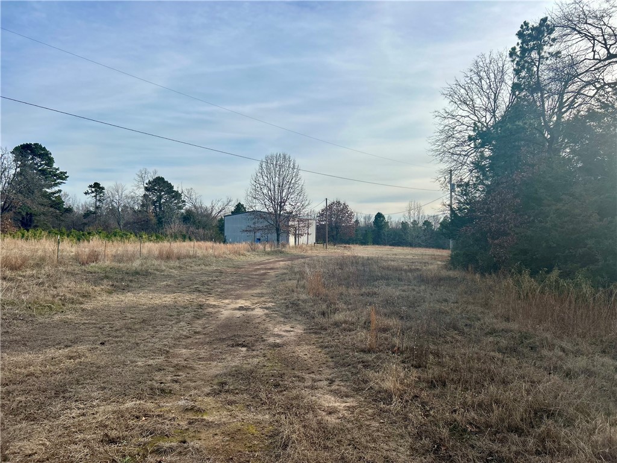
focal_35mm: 26
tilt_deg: +0.3
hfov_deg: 67.3
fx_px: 463
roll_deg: -1.1
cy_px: 232
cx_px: 308
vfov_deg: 53.1
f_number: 1.5
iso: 50
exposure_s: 1/3704
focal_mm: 5.7
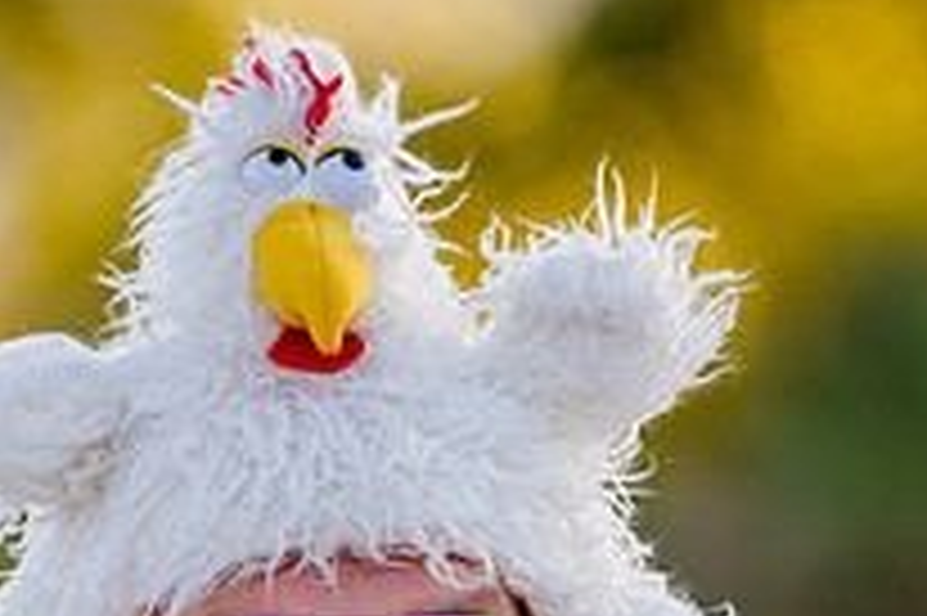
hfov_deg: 2.8
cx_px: 256
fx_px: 19297
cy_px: 926
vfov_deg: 1.8
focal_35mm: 750
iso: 200
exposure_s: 1/500
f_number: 2.8
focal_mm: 200
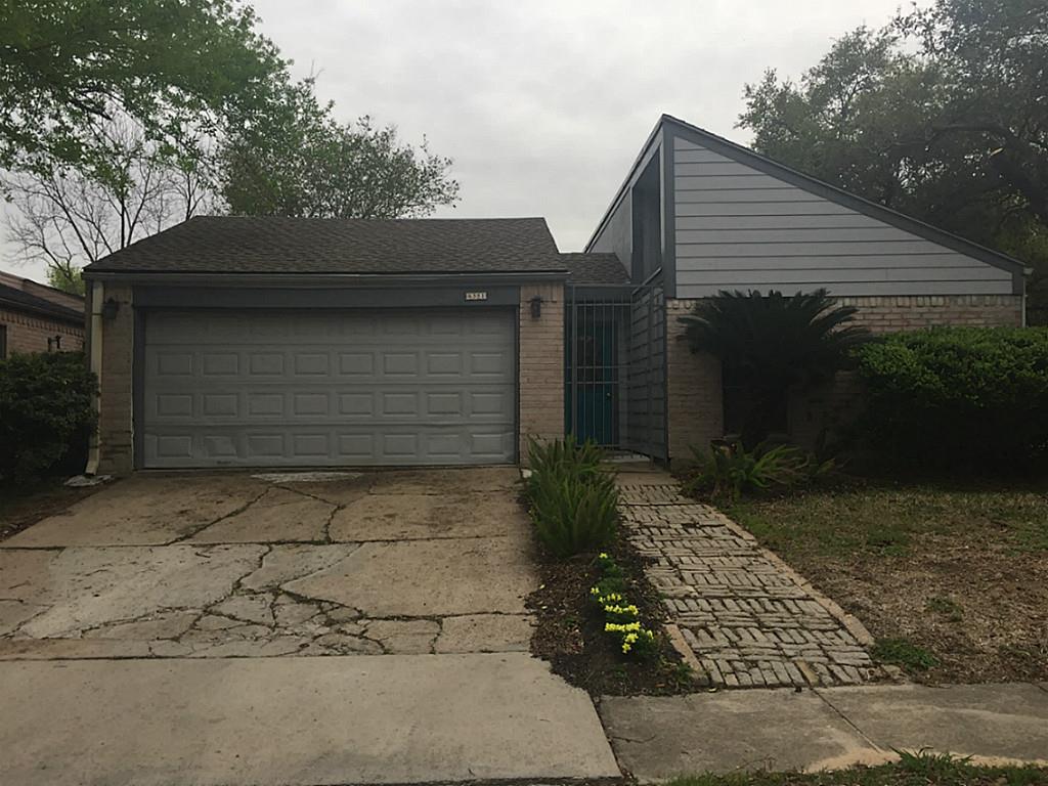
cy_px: 393
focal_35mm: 29
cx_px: 524
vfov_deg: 48.2
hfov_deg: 61.7
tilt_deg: +1.2
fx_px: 878
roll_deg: -0.4
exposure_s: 1/732
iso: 32
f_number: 2.2
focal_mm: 4.15
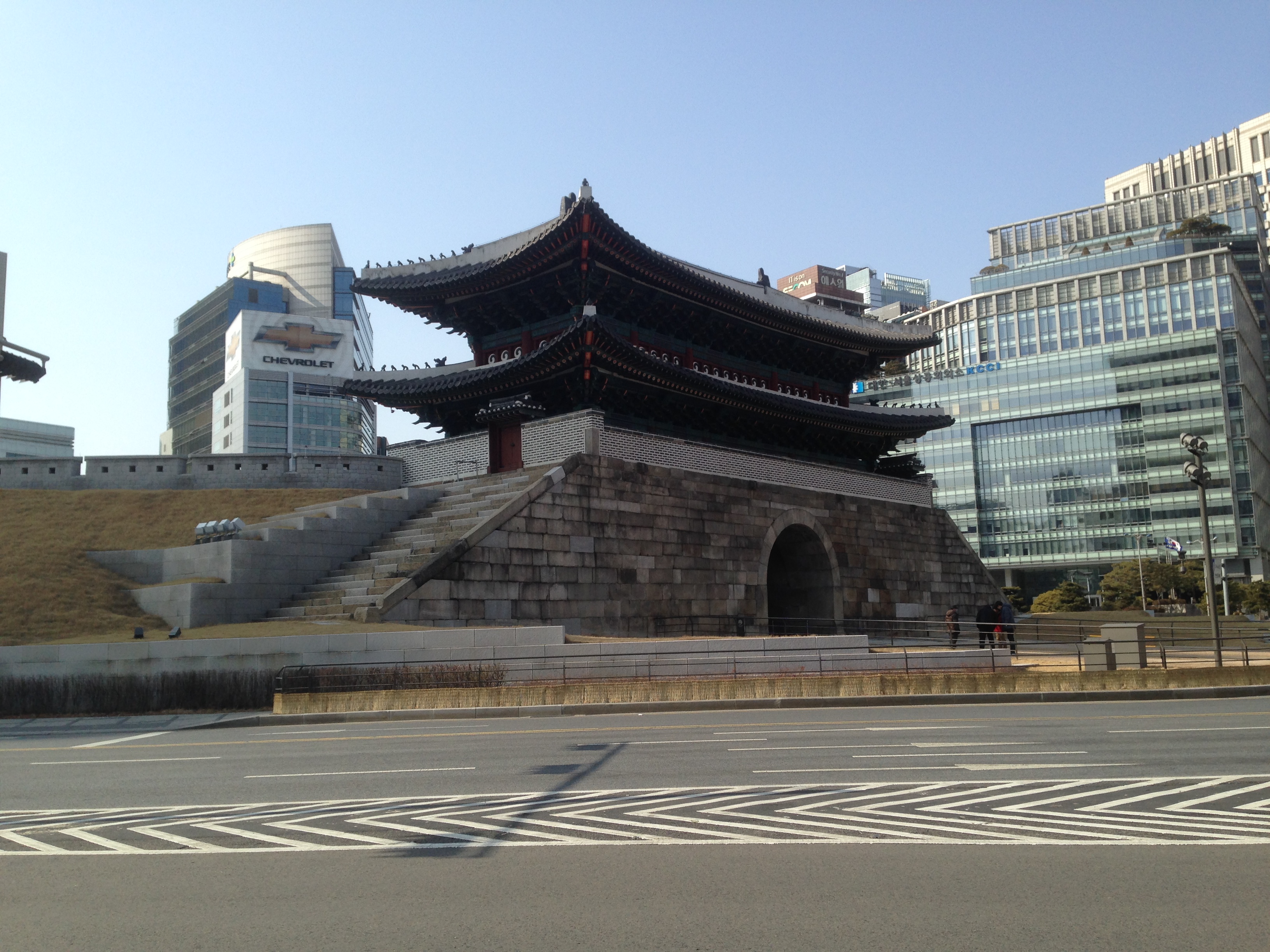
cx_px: 635
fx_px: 1211
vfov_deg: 42.9
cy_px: 476
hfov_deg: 55.4
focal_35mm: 33
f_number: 2.4
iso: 50
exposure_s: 1/1043
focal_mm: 4.12
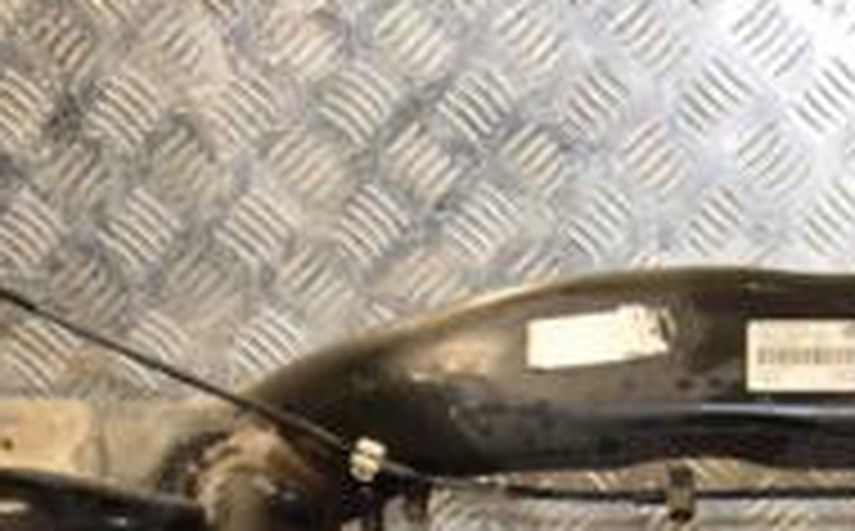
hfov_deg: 20.1
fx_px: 2364
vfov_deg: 12.2
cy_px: 796
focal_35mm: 102
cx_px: 792
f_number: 5
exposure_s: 1/200
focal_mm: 21
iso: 800
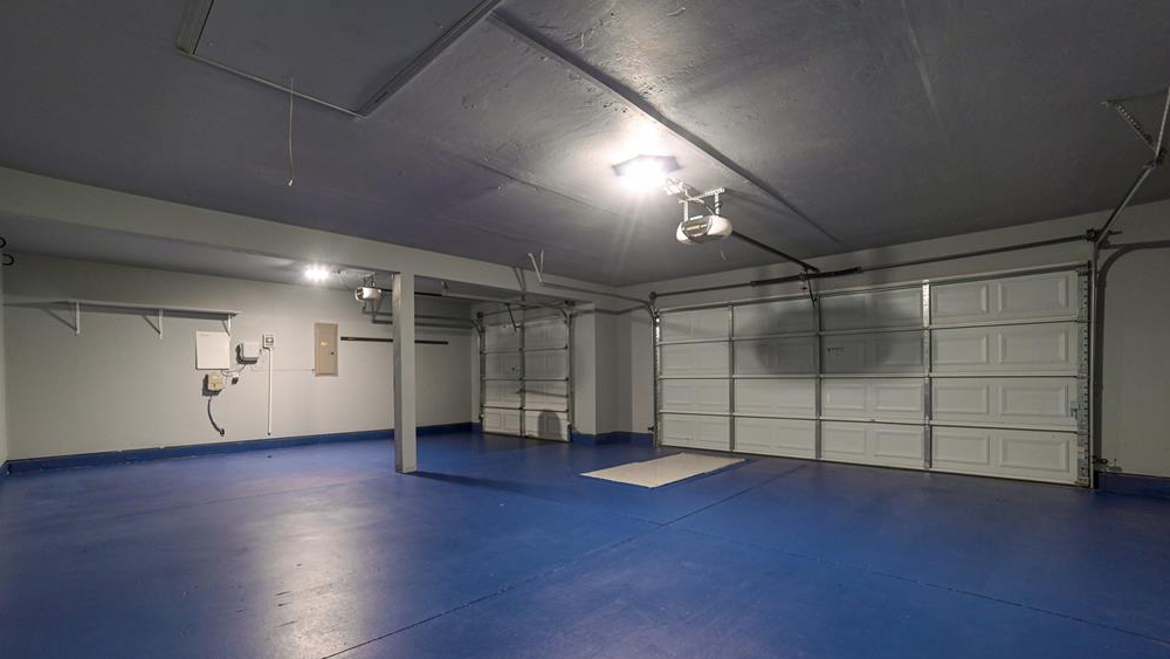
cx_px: 582
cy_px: 371
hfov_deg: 103.0
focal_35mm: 15
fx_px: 465
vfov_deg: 70.3
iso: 800
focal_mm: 14
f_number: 5.6
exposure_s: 1/20
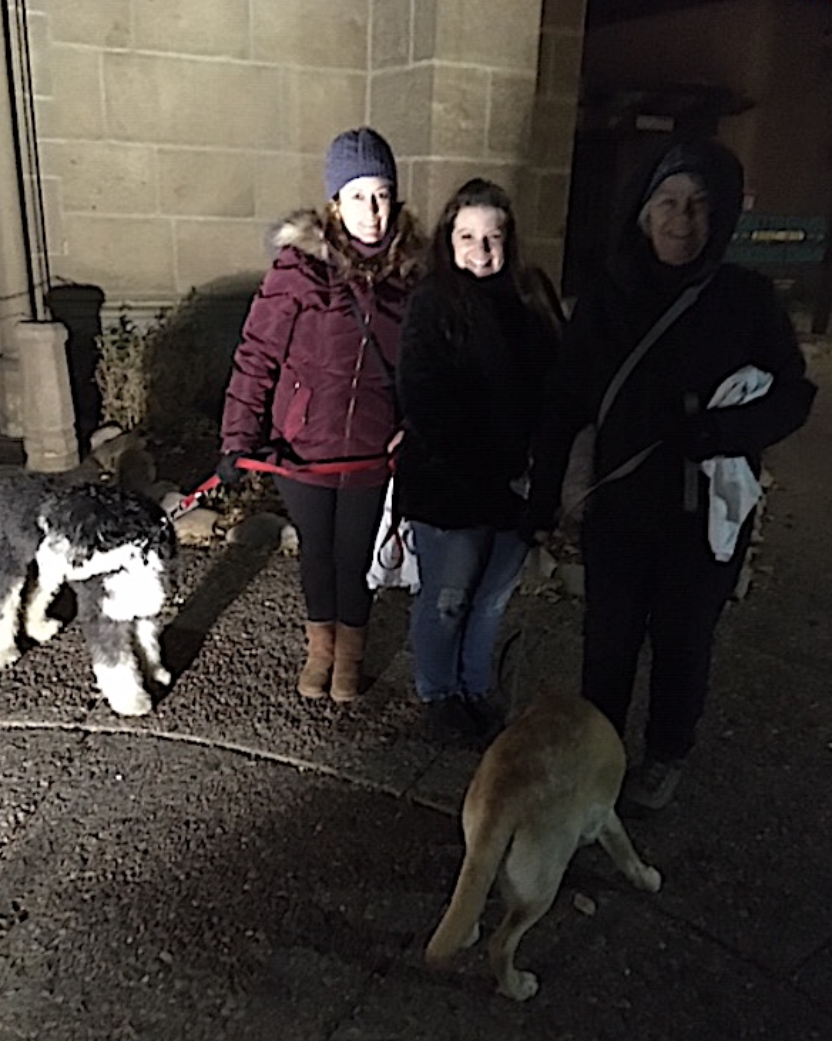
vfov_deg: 57.1
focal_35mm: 31
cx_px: 407
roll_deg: -2.2
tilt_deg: -19.8
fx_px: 954
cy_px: 555
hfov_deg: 47.1
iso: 1250
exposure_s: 1/15
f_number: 2.2
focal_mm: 4.15
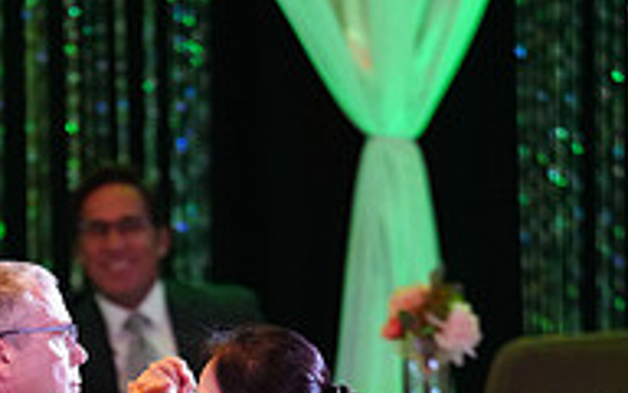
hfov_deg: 3.4
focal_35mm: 615
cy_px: 842
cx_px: 77
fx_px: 10526
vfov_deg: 2.1
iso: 5000
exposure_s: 1/320
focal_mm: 200
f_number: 2.8
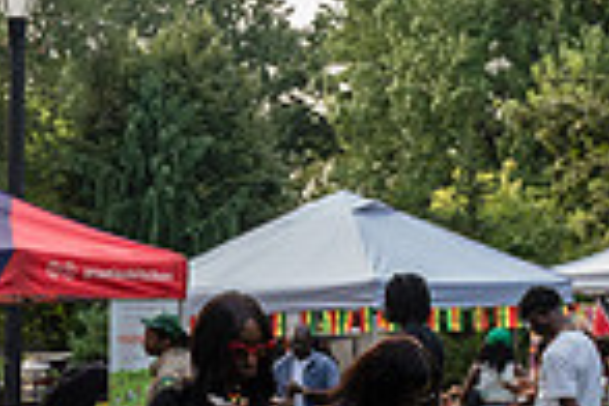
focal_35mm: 116
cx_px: -96
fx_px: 1962
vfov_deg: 11.5
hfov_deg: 17.0
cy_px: 533
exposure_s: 1/500
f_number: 4.5
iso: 1000
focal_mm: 24
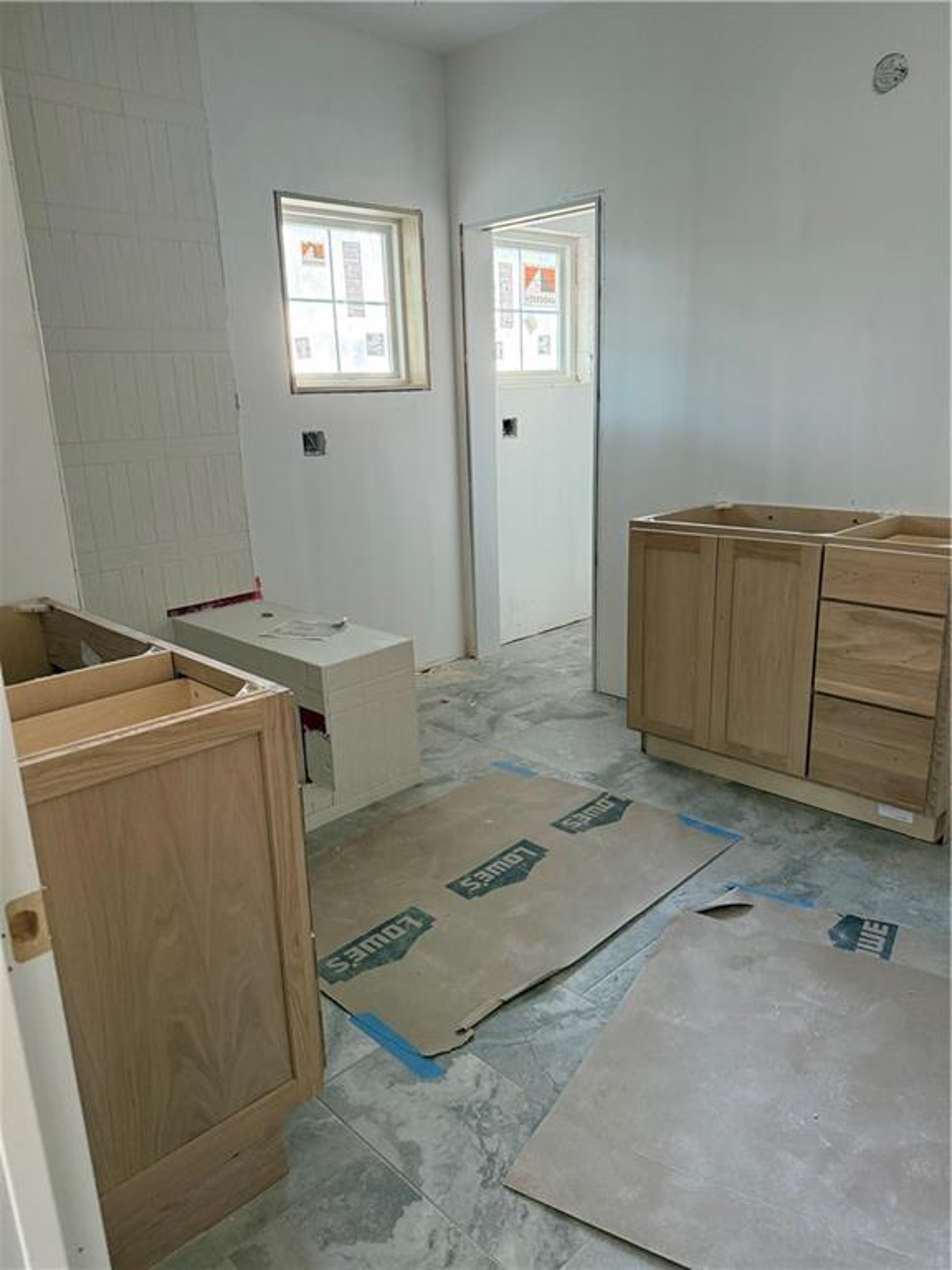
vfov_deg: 71.6
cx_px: 476
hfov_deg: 56.8
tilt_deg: -14.7
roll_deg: +2.1
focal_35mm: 24
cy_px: 635
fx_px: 880
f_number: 1.78
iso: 400
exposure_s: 1/60
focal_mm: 6.76
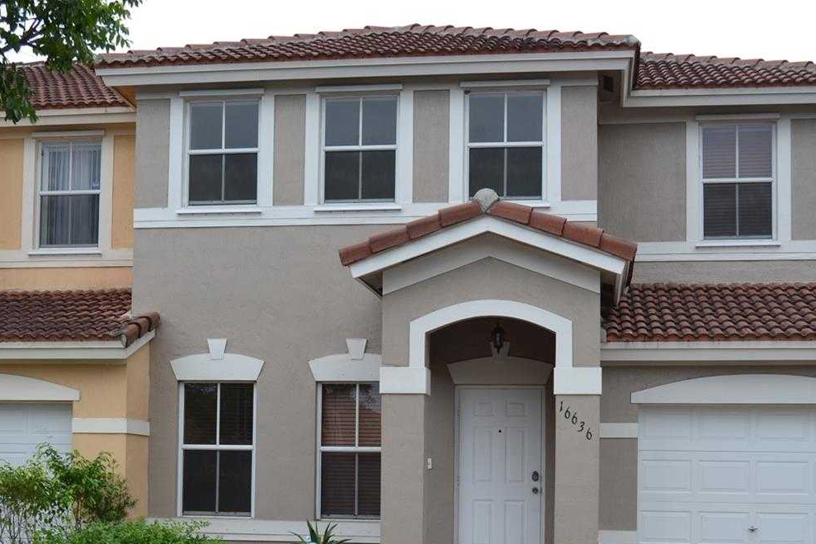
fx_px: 1265
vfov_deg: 23.9
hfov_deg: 35.7
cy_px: 427
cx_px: 366
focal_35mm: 56
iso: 100
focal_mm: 23
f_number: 5.6
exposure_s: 1/125
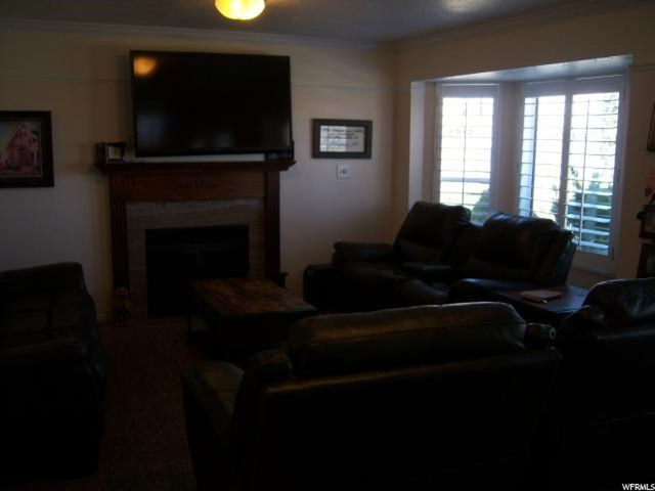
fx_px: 681
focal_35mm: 36
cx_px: 328
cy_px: 246
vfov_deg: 39.7
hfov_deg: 51.4
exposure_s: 1/60
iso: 80
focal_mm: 7.5
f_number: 2.8
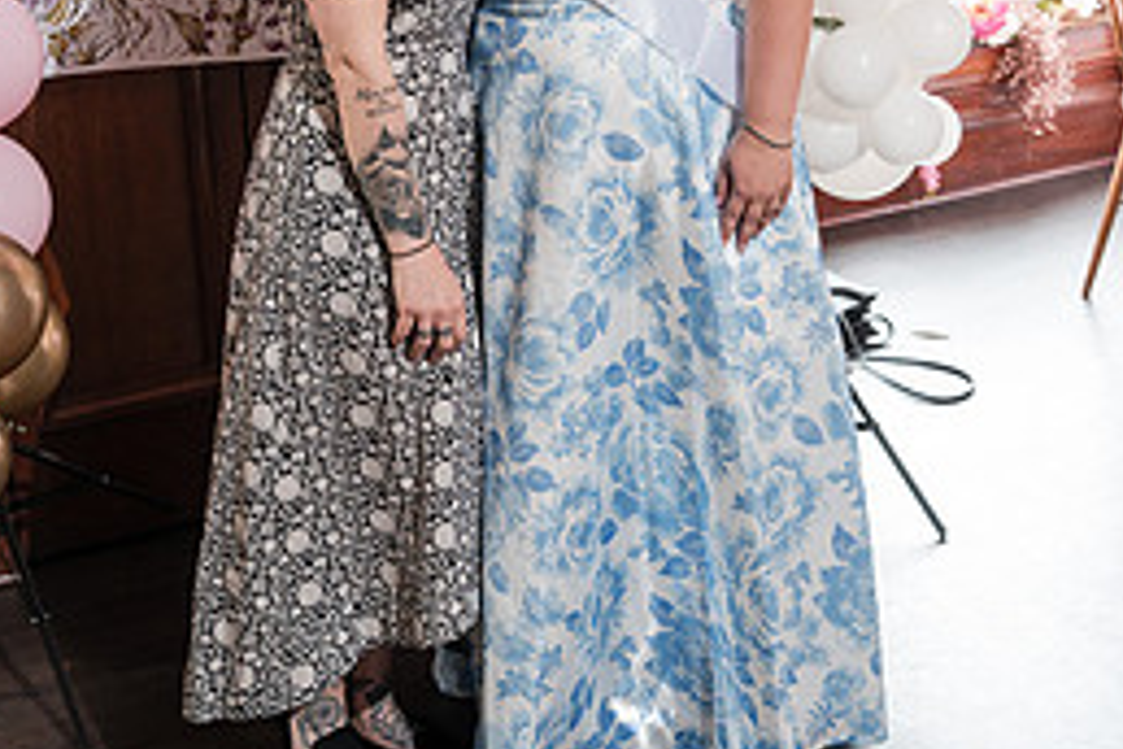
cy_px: 13
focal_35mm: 61
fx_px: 1903
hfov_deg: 32.8
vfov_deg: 21.5
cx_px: 488
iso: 2500
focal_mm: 35
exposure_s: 1/250
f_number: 4
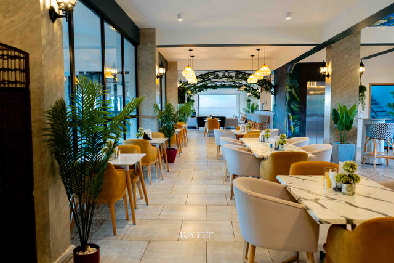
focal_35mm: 28
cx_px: 197
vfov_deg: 46.4
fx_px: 306
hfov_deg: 65.5
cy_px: 132
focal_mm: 28
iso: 2500
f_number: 5
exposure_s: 1/50
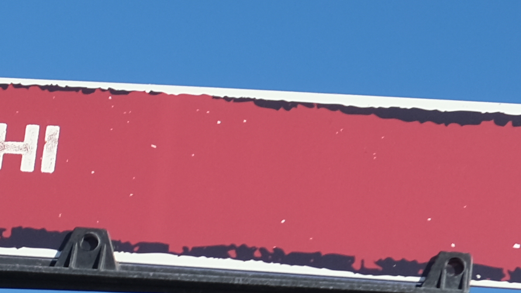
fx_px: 2431
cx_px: 51
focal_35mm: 176
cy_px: 734
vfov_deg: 6.5
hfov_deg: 12.1
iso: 160
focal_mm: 16
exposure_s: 1/1400
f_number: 3.2
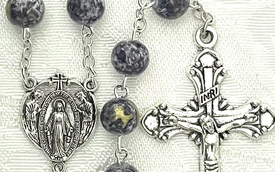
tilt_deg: -88.0
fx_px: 285
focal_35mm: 38
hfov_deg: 51.5
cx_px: 141
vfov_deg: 33.6
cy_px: 95
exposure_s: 1/60
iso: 200
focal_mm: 4.2
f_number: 1.6
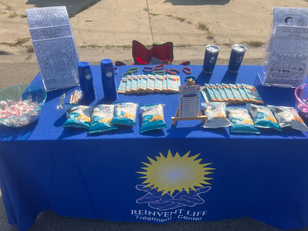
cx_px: 154
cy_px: 116
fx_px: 231
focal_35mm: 26
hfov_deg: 67.3
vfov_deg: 53.1
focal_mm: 5.7
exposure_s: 1/3600
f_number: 1.5
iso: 50
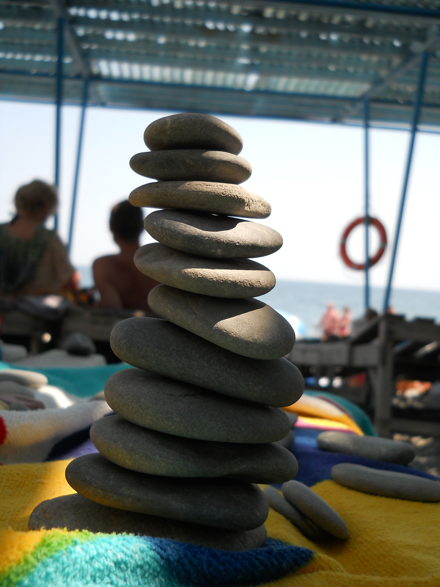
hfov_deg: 35.1
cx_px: 220
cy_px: 294
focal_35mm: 41
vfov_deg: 45.8
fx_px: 695
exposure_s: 1/200
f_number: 5.5
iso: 80
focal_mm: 6.72
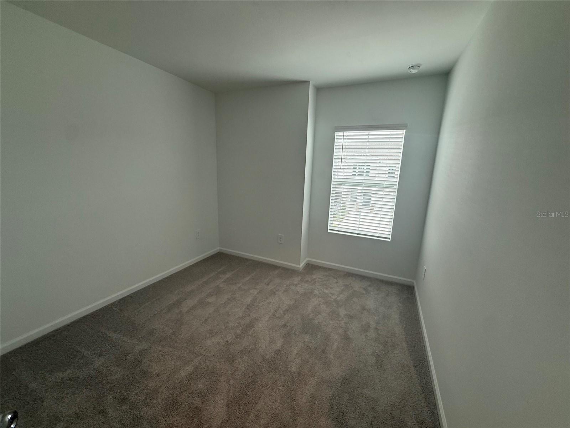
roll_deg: -1.9
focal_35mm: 14
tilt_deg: -10.6
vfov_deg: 85.7
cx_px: 285
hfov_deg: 102.1
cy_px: 214
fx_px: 231
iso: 125
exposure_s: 1/120
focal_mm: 2.22
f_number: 2.2
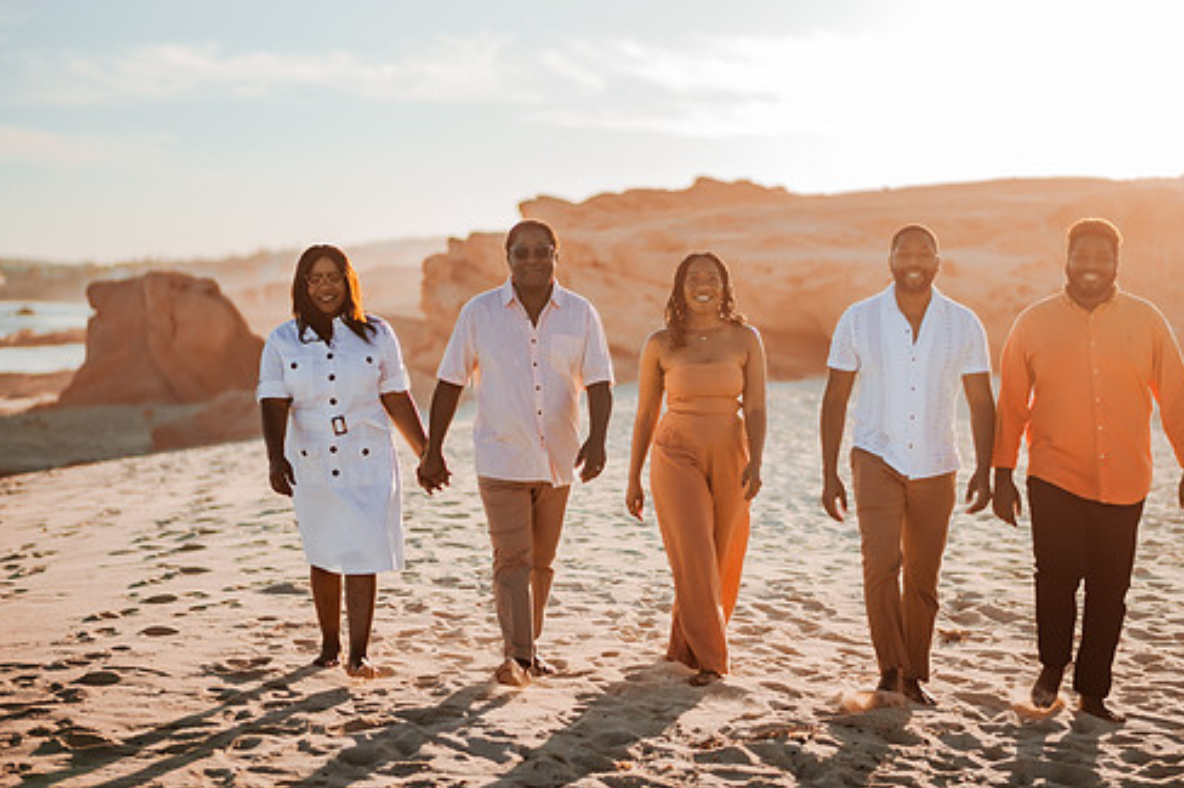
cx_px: 653
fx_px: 2268
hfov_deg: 29.2
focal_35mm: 69
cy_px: 355
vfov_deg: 19.7
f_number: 1.8
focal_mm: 58
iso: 80
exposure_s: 1/5000
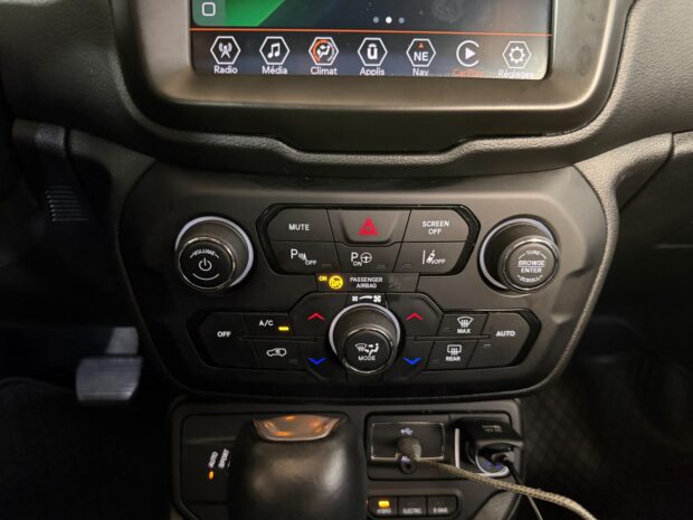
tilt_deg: -21.7
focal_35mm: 24
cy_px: 260
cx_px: 346
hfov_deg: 71.6
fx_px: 480
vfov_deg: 56.8
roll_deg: -0.7
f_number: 1.78
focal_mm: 6.76
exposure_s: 1/29
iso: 1250
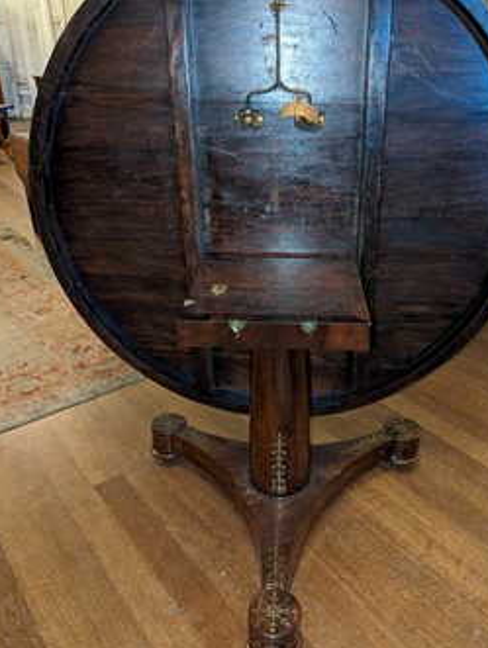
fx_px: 544
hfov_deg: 48.2
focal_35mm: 29
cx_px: 275
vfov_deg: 61.5
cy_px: 296
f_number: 1.85
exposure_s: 1/29.7
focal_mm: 6.81
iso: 1784
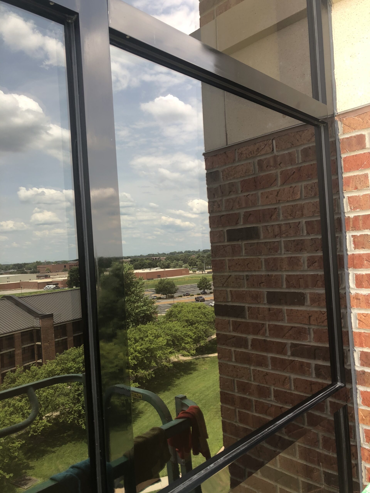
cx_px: 185
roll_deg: +1.4
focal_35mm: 28
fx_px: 399
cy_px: 246
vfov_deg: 63.4
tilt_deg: +0.9
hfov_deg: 49.7
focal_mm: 3.99
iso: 20
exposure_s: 1/121
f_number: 1.8
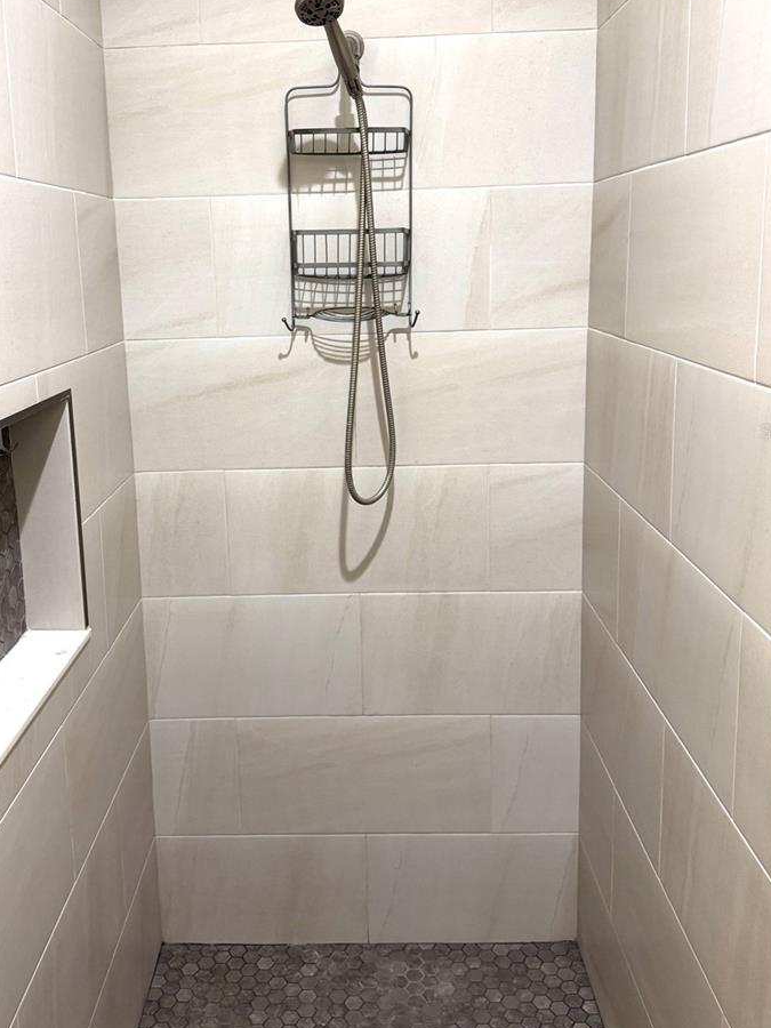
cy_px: 431
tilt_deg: -10.3
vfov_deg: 56.5
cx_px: 328
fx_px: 950
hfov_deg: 44.0
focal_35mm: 32
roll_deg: +2.1
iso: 250
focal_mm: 6.76
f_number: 1.78
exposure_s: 1/60
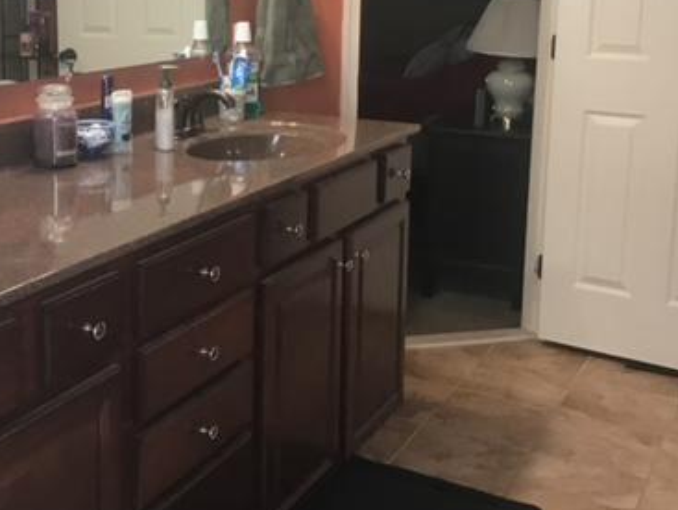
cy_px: 124
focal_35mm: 54
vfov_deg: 26.7
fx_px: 1059
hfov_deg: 34.8
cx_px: 177
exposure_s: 1/30
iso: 80
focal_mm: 3.3
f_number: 2.4
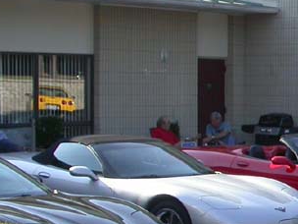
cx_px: 471
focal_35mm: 128
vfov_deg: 11.6
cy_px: 165
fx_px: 1102
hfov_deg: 14.2
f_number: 5.3
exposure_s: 1/170
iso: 100
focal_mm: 7.85
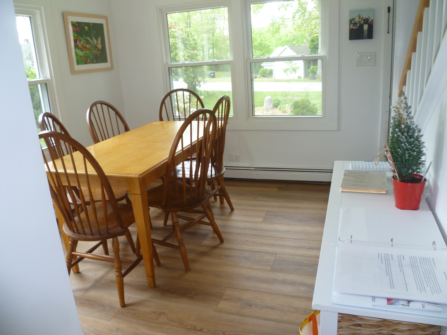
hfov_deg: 63.4
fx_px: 362
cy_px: 168
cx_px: 224
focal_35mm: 28
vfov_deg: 49.7
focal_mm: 5
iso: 100
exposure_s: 1/30
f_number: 2.8
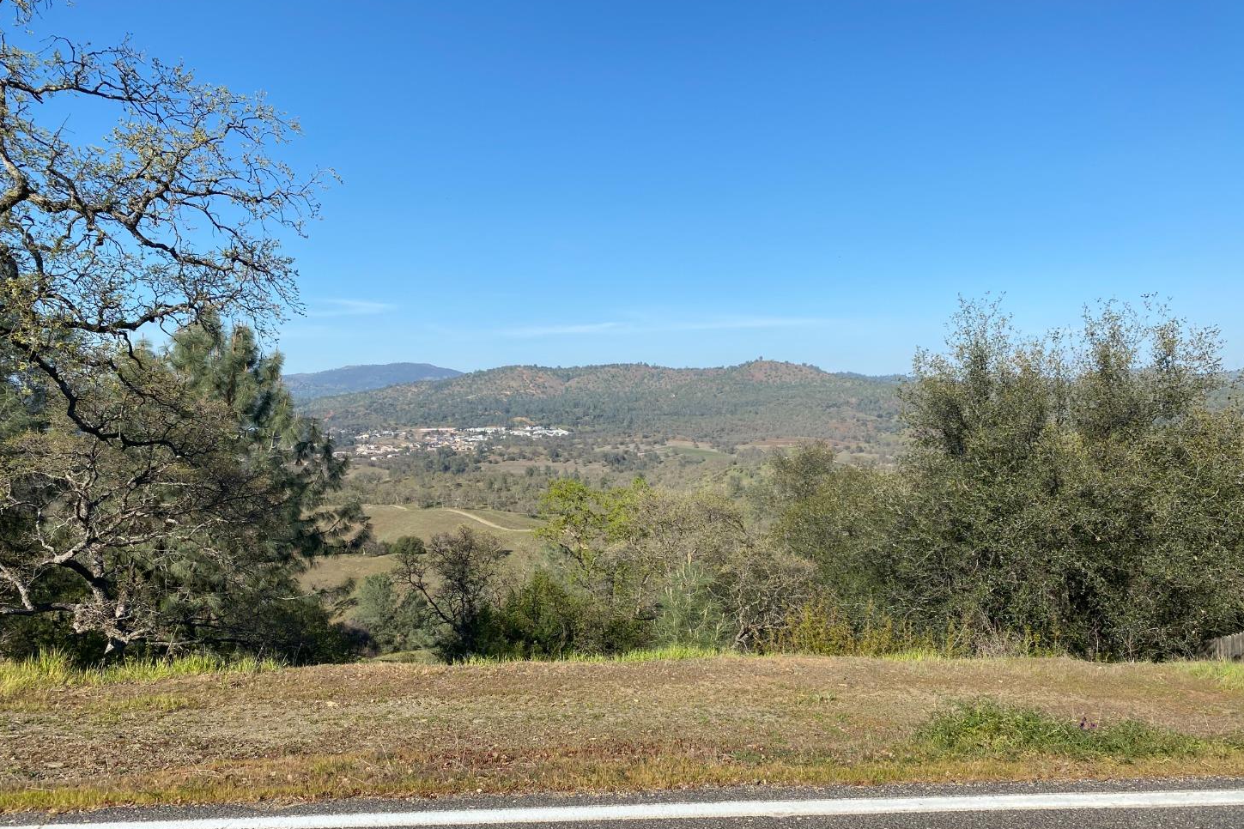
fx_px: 967
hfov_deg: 65.5
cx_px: 628
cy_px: 458
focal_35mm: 28
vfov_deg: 46.3
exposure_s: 1/2755
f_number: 1.8
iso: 32
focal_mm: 4.25
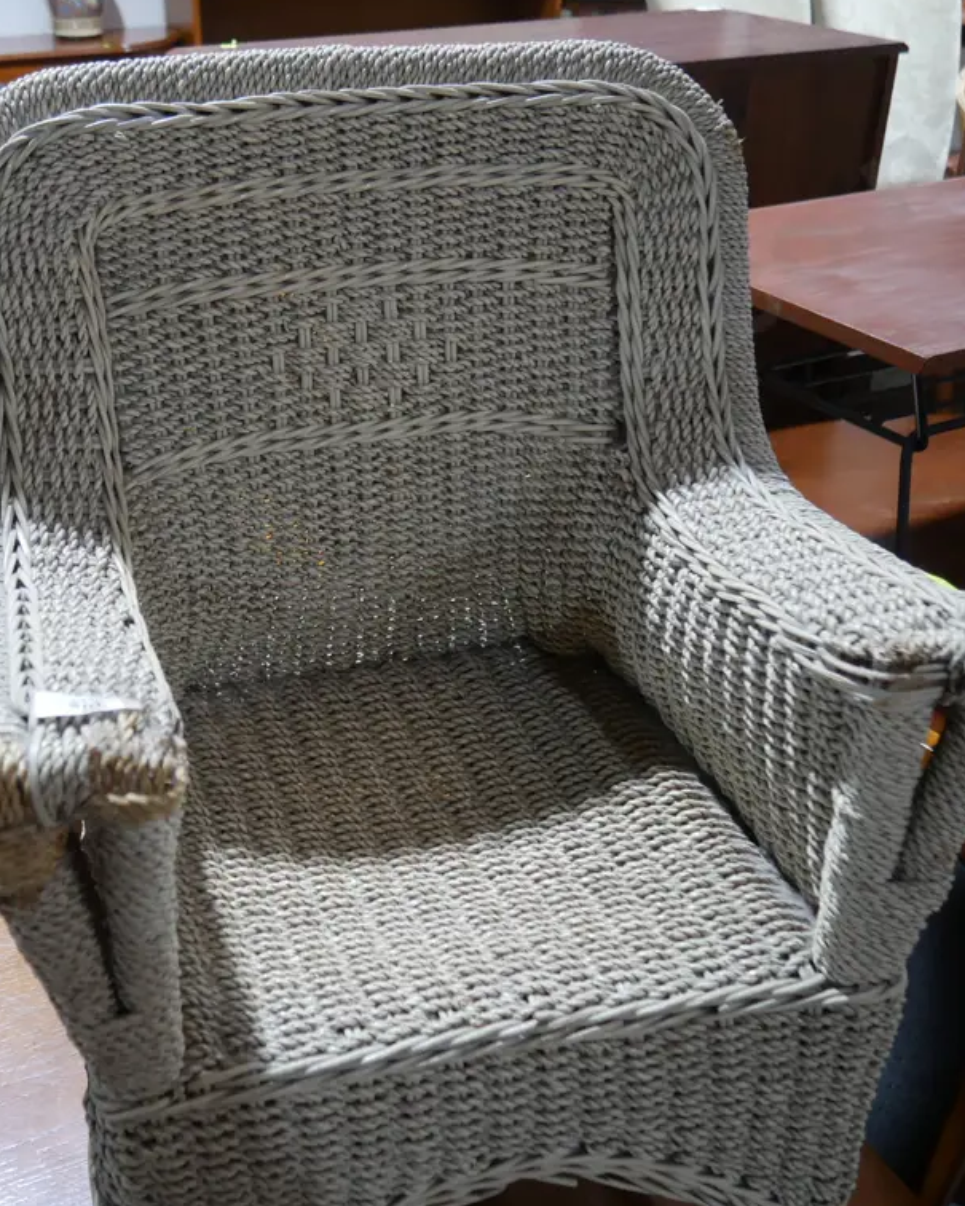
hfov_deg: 39.7
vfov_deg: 49.1
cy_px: 603
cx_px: 337
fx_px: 1321
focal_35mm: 37
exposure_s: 1/60
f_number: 3.5
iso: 640
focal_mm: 14
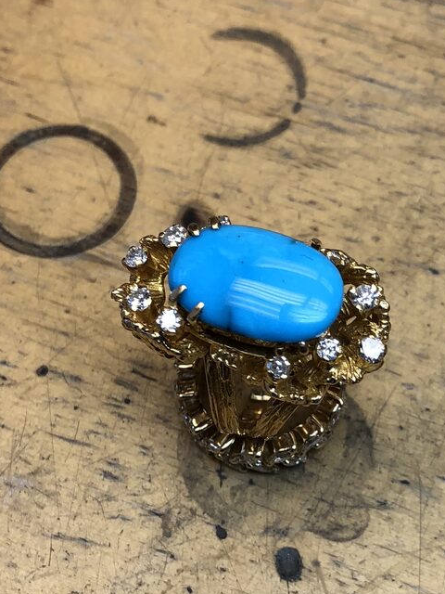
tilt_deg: -66.8
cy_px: 442
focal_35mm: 70
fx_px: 1200
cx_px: 347
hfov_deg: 20.8
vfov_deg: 27.4
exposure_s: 1/120
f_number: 1.8
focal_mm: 4
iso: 25
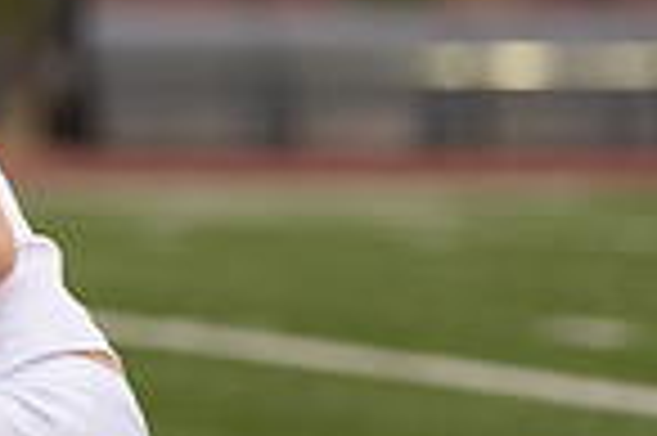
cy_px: -76
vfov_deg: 2.2
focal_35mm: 613
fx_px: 11175
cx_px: -410
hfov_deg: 3.4
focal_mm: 144
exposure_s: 1/1000
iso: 500
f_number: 2.8
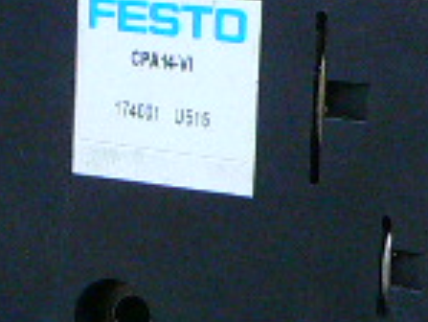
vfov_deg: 9.9
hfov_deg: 12.9
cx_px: -34
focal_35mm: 150
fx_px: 1856
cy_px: 55
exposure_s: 1/15
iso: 200
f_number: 2.8
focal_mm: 4.6
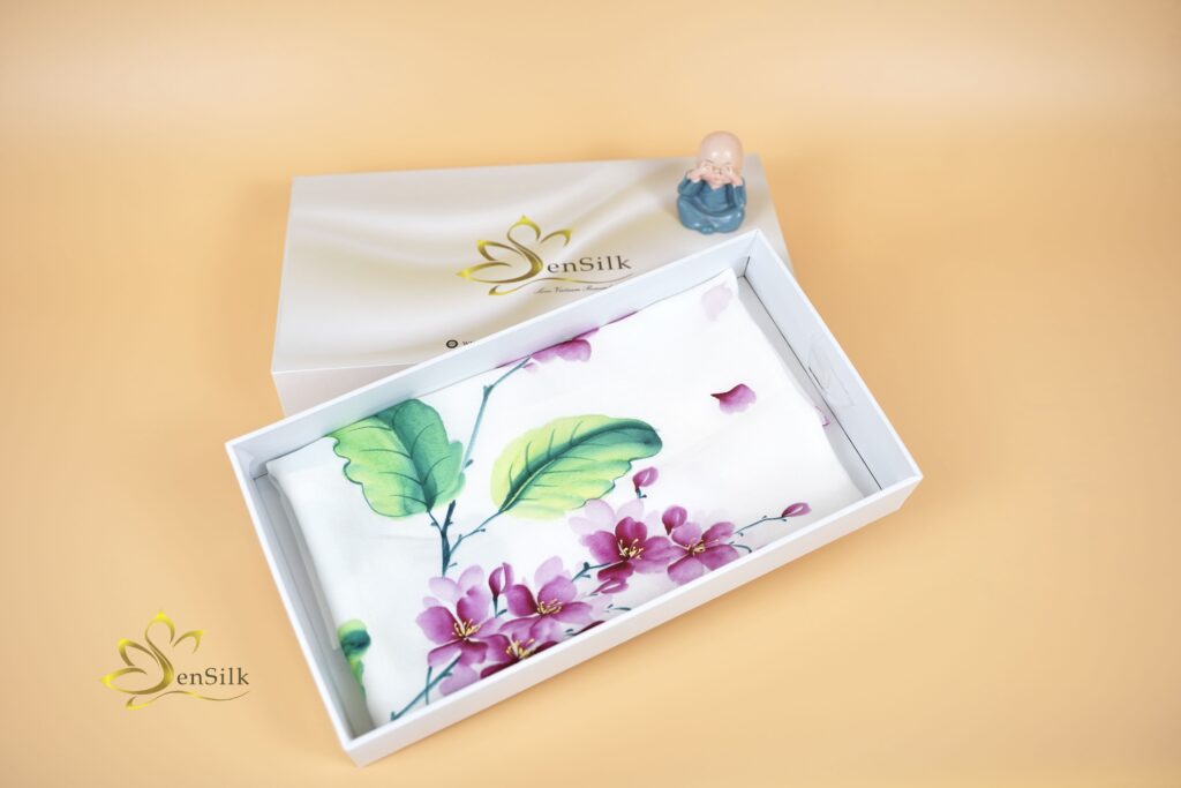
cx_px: 590
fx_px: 1148
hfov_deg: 54.4
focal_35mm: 35
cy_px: 394
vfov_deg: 37.9
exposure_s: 1/400
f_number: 3.5
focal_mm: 35
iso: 400
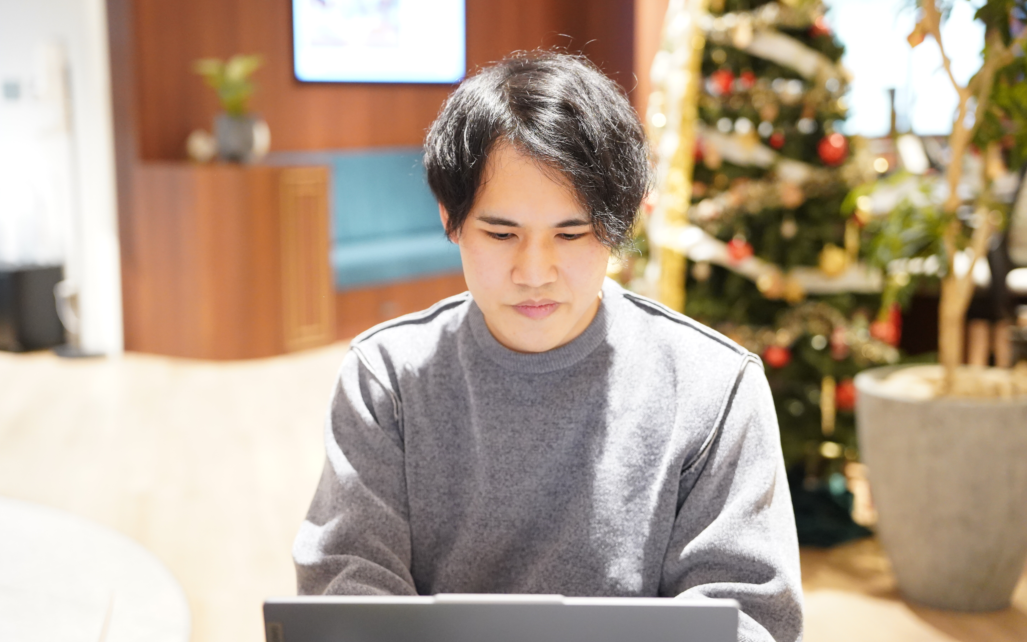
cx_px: 504
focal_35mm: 56
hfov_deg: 36.0
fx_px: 1579
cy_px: 312
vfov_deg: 23.0
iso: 6400
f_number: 2.8
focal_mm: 53.4
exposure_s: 1/60
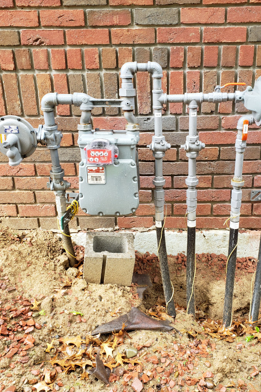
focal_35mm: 32
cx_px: 155
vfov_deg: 58.6
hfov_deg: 40.9
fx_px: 348
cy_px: 179
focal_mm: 4.3
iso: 100
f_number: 2.4
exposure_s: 1/60
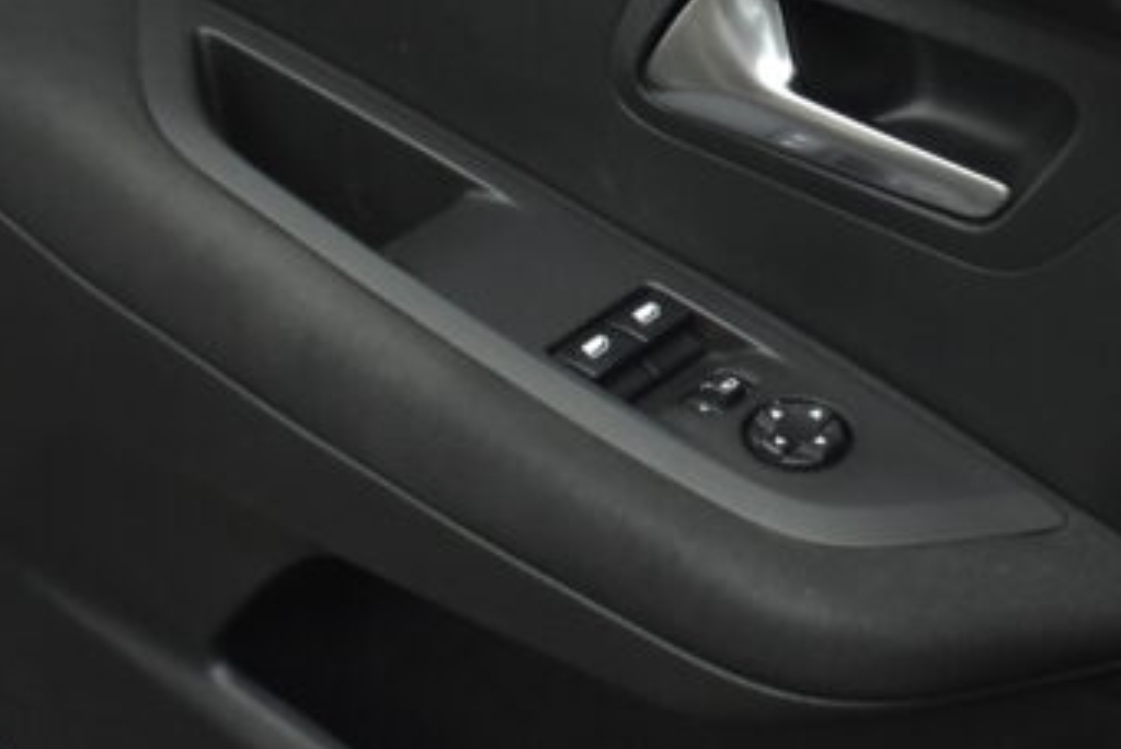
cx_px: 1121
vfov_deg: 14.9
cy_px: 107
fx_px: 2840
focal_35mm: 91
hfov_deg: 21.5
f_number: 4
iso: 1600
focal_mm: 27
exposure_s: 1/125
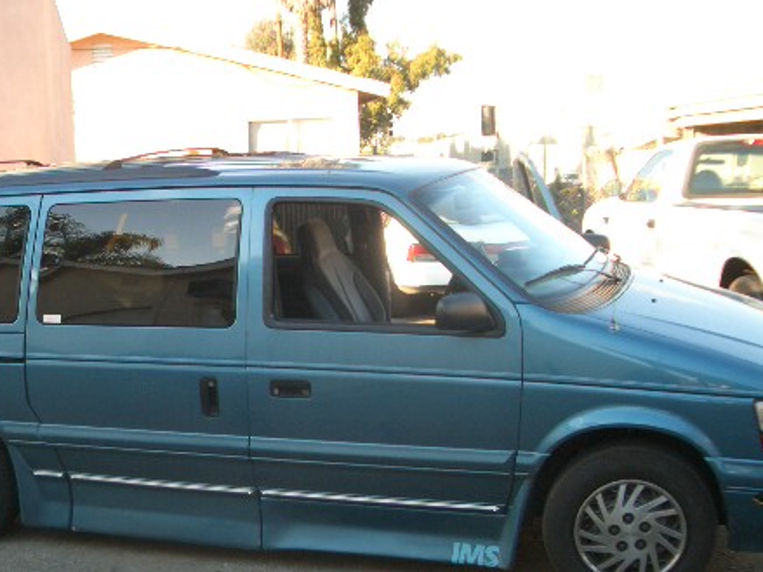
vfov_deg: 28.2
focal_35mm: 51
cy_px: 409
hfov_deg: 37.4
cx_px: 308
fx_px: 1124
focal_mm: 5.8
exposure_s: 1/160
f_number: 2.6
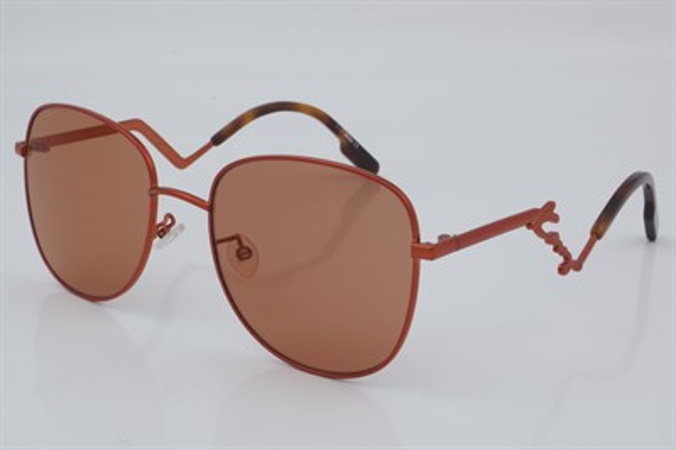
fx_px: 1407
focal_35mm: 75
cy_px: 225
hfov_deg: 27.0
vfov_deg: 18.2
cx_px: 338
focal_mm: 50
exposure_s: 1/4
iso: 100
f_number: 32
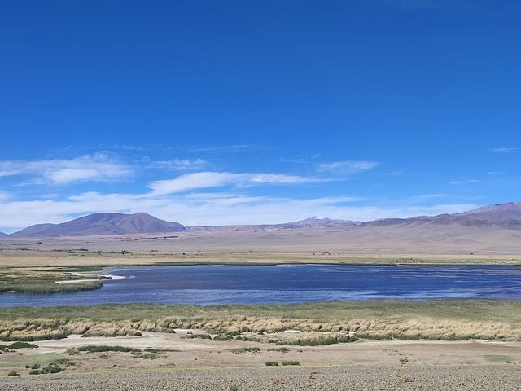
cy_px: 196
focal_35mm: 25
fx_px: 376
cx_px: 260
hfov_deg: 69.4
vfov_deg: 54.9
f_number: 1.9
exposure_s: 1/651
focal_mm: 6.04
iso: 50
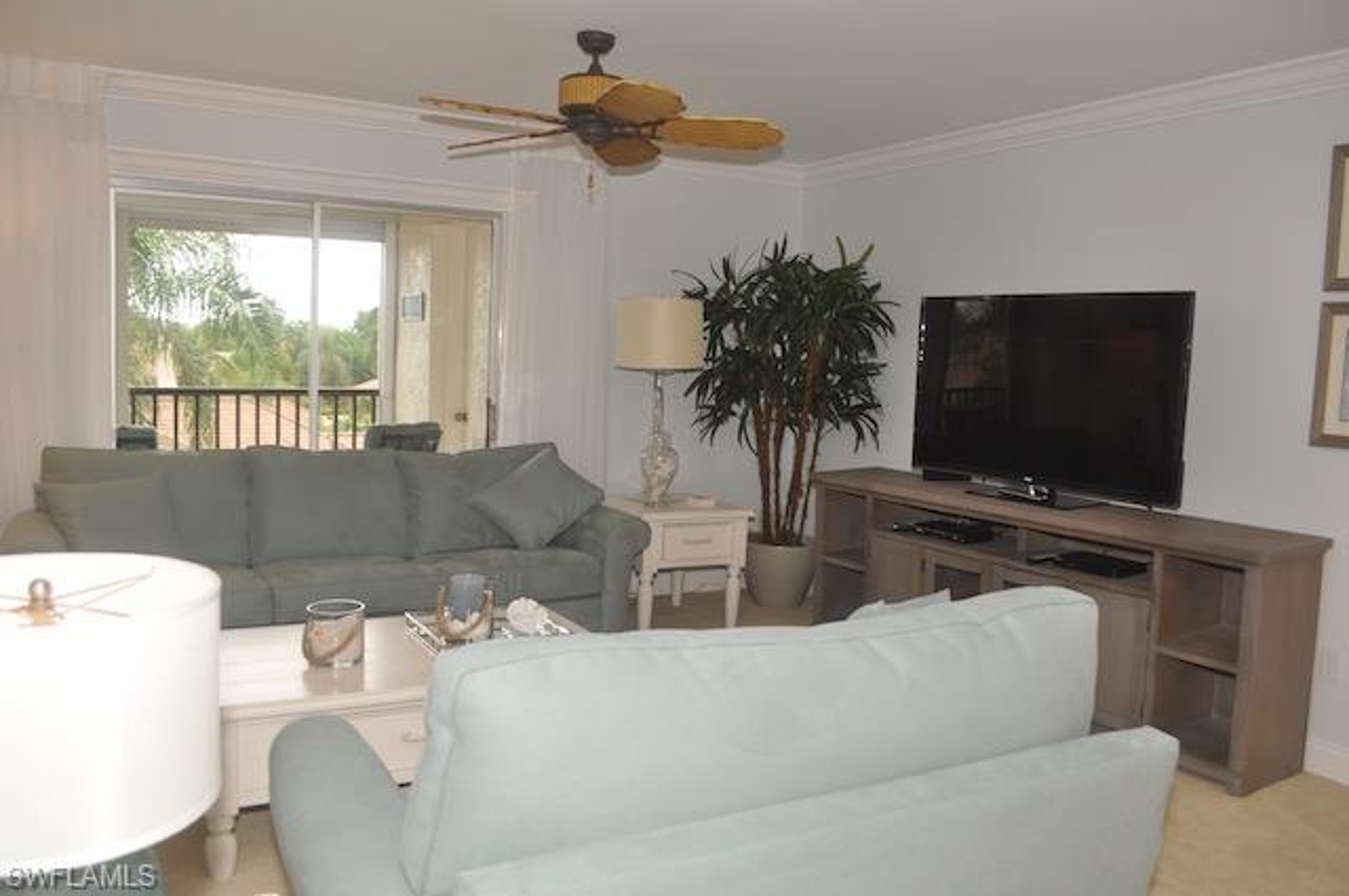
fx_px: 1010
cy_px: 448
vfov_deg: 47.8
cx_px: 674
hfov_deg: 67.4
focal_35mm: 27
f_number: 4.5
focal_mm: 18
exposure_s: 1/60
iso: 200
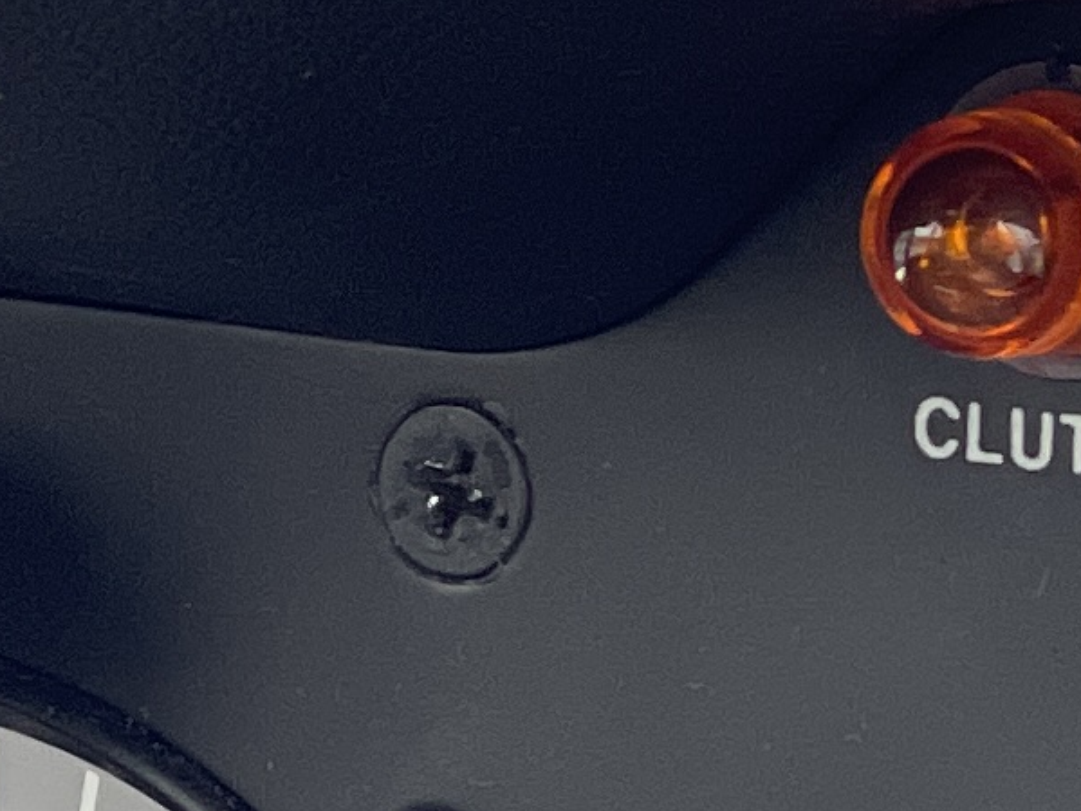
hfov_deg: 5.6
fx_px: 10928
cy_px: 986
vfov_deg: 4.2
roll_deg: -0.2
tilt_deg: -14.1
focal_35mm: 350
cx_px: 1825
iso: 64
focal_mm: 6
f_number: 2
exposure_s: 1/122
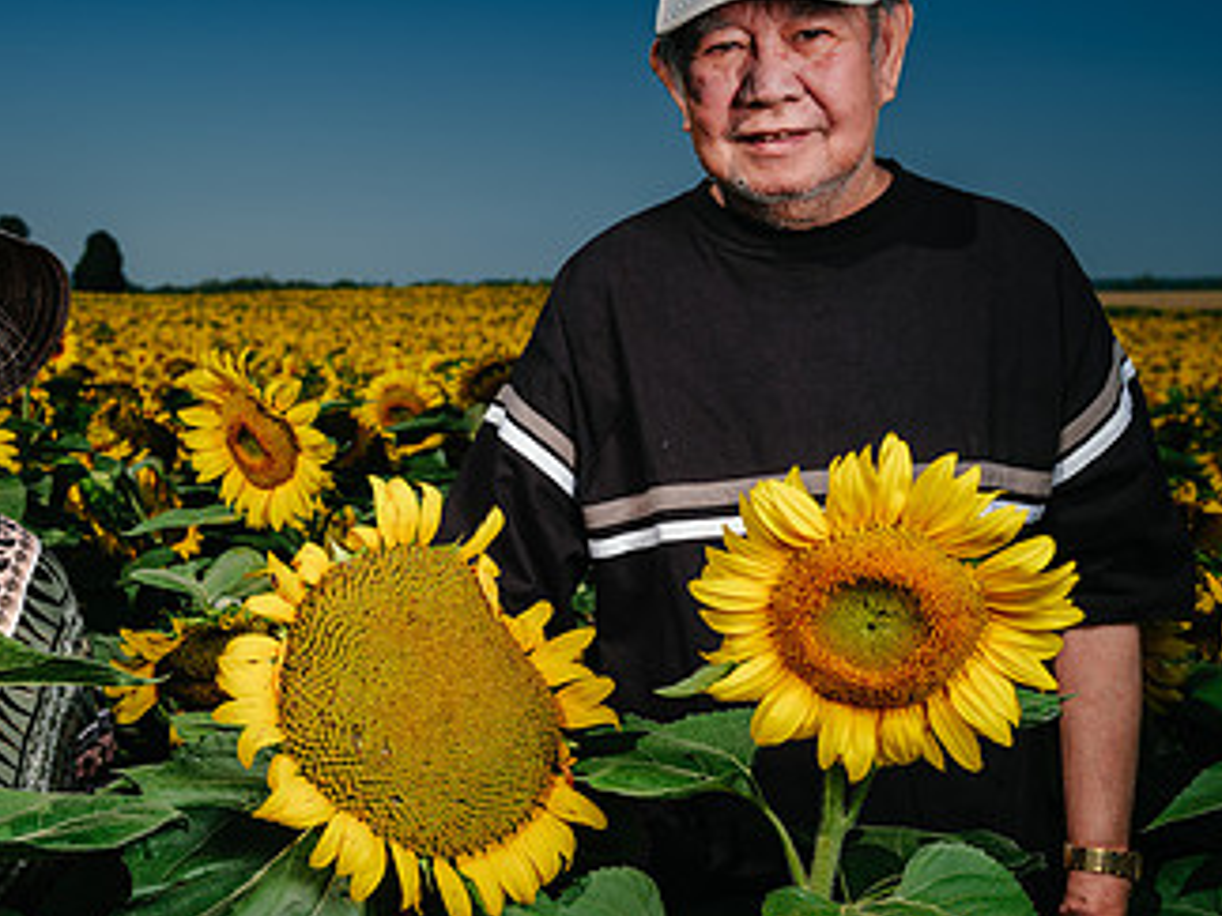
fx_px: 2083
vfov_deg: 24.8
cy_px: 476
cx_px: 215
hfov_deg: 31.7
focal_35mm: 59
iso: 50
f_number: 7.1
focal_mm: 41.1
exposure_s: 1/125
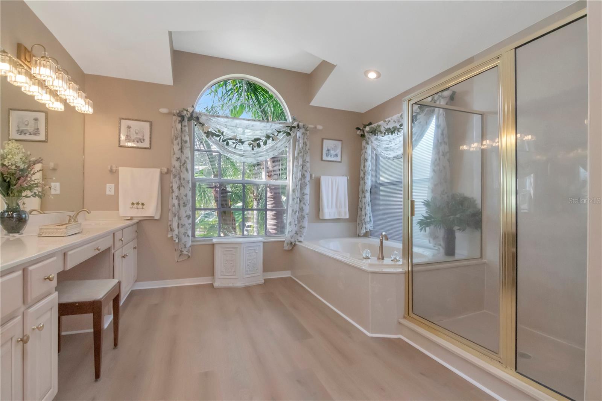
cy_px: 200
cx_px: 301
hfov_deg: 95.0
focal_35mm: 16
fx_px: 276
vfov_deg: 72.0
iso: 2000
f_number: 13
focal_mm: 11
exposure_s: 1/200
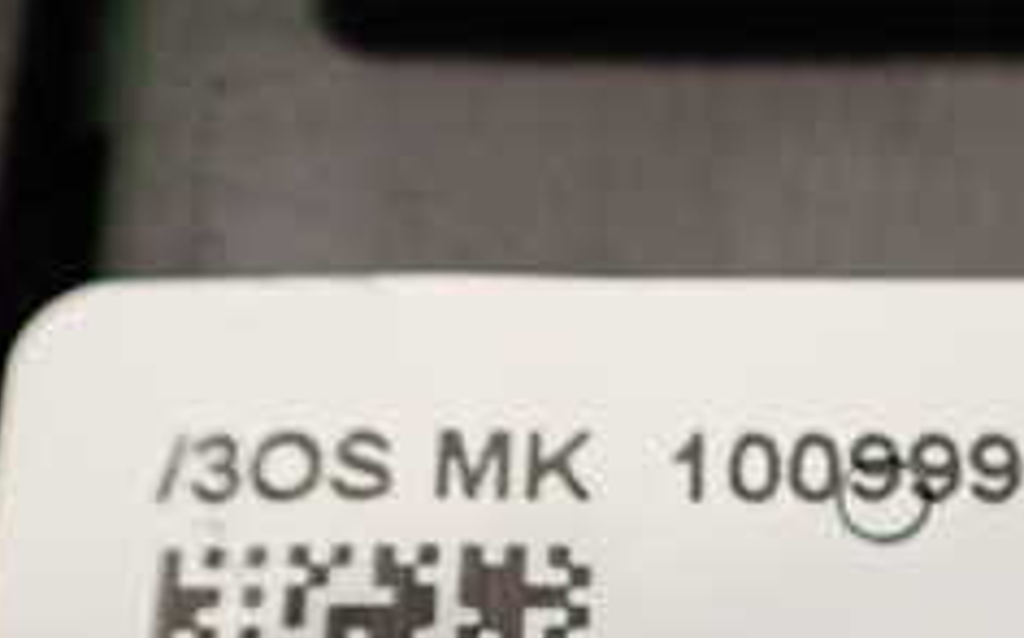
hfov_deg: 25.1
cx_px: 833
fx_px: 2258
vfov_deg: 15.6
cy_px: 716
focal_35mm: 81
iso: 500
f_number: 2.3
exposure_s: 1/125
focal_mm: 5.4
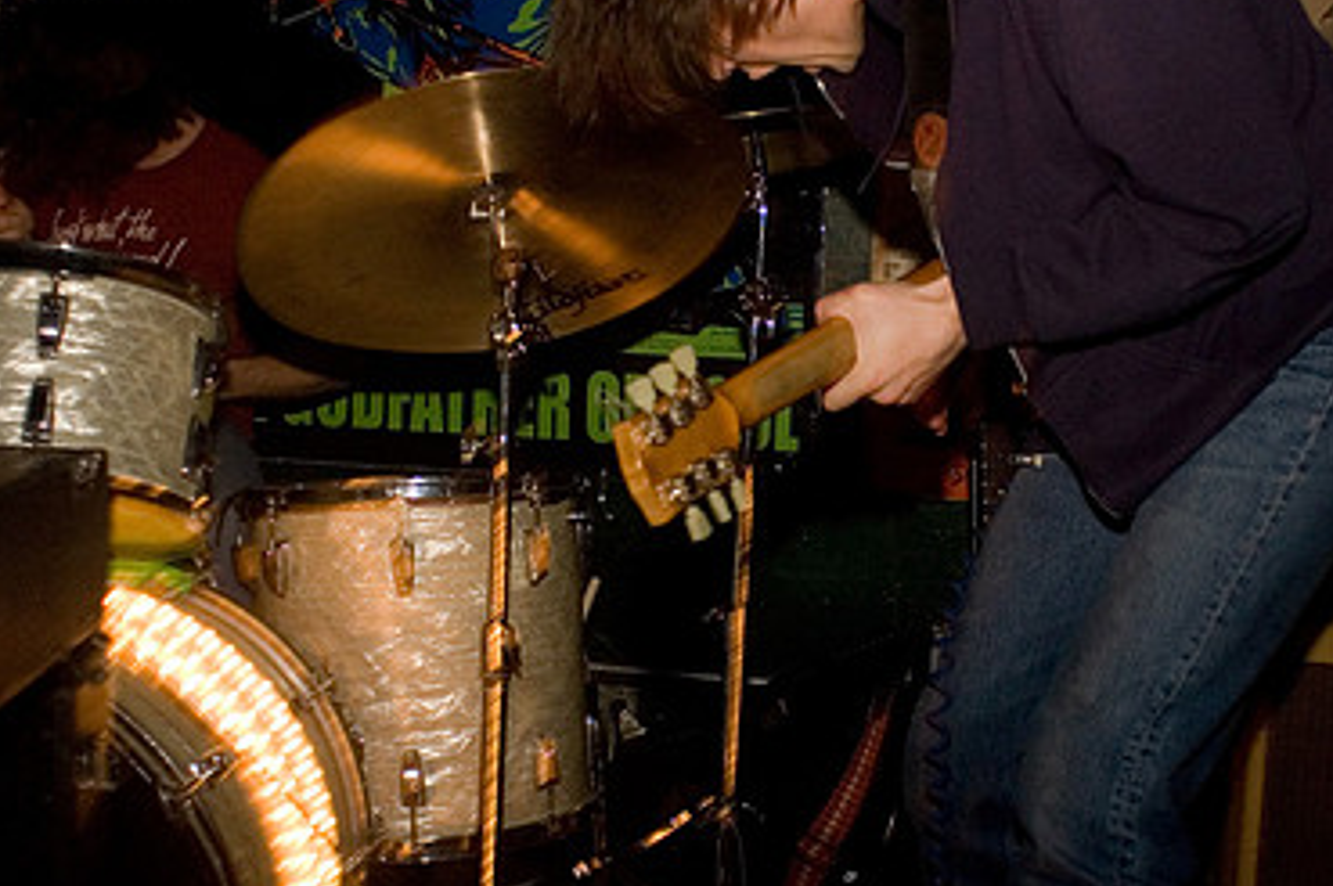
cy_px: 382
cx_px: 832
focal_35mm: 47
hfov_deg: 41.6
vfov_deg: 28.6
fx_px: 1739
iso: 800
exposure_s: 1/50
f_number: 2.8
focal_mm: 20
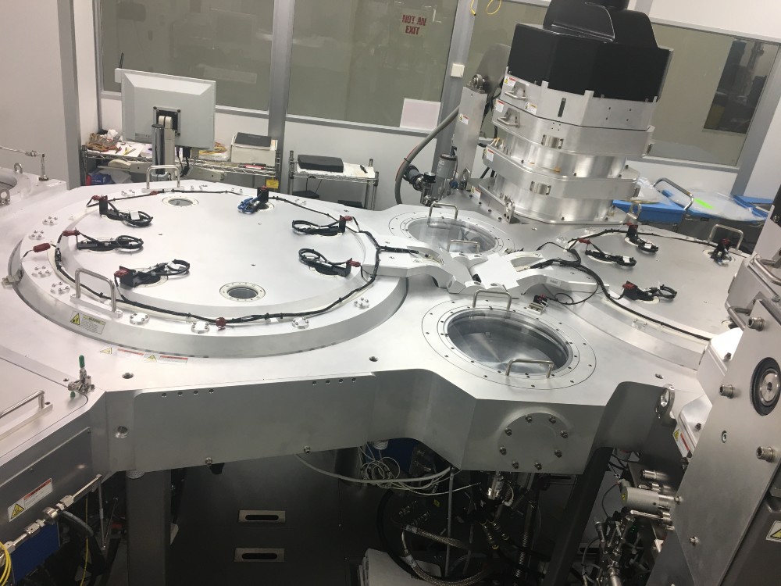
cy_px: 293
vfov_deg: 48.2
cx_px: 390
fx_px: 654
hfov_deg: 61.7
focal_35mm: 29
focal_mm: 4.15
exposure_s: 1/40
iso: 25
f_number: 2.2
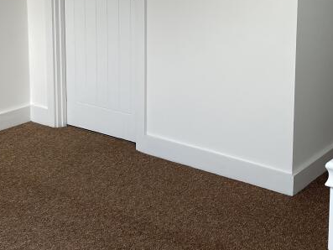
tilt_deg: -9.6
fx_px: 645
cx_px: 229
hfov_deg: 28.7
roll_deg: -0.8
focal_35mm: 67
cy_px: 28
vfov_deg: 21.5
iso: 80
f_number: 1.6
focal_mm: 5.1
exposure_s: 1/121
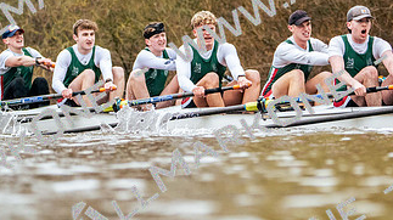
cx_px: 319
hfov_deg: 4.9
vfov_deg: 2.8
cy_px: 66
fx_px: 4550
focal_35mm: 437
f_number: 6.3
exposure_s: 1/2000
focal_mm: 232
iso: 4000
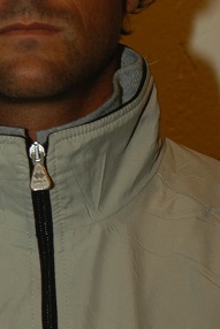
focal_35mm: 189
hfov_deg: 7.3
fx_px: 1730
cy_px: 206
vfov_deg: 10.9
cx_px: 29
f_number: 3.5
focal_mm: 40
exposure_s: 1/60
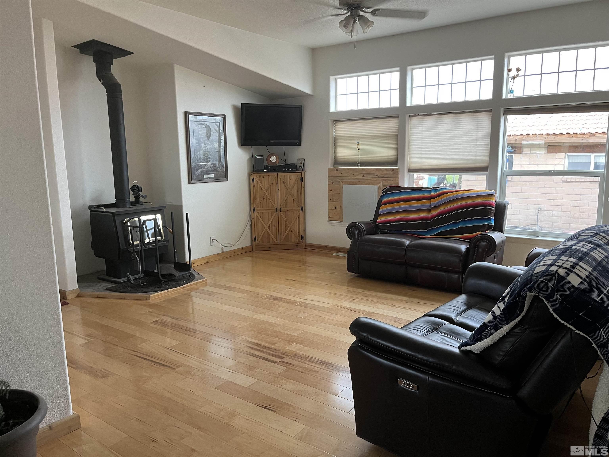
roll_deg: +0.4
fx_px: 457
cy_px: 228
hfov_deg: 67.3
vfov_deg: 53.1
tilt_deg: -9.7
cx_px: 304
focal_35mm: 26
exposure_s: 1/60
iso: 125
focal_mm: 5.1
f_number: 1.6
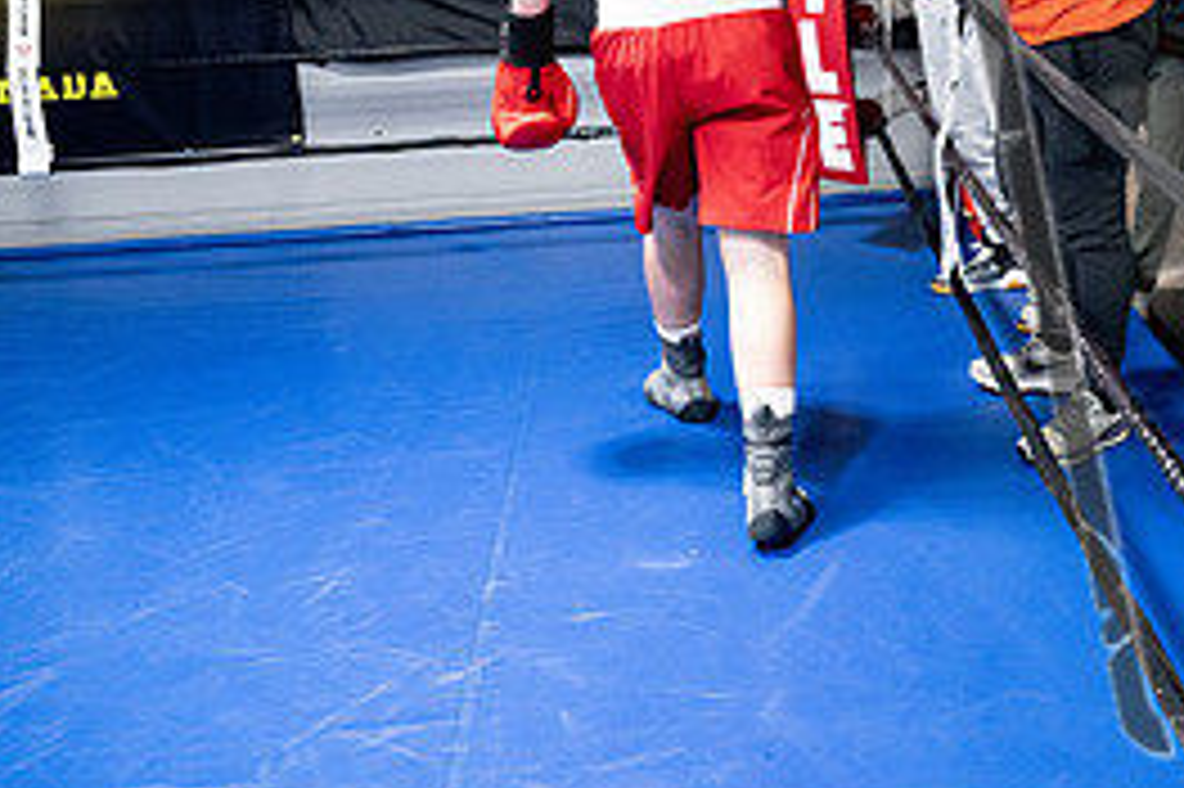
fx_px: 1742
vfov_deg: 24.3
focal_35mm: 53
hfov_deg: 36.1
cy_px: -2
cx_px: 977
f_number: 2.8
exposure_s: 1/1000
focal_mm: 24
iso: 10000
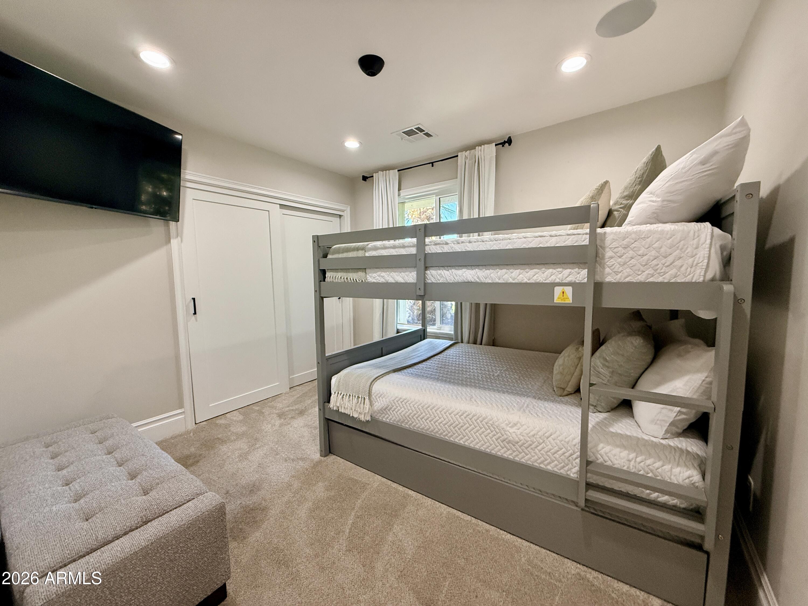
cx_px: 404
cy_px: 303
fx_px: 327
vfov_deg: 85.7
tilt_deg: -4.4
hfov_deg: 102.1
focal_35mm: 14
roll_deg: +0.9
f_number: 2.2
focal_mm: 2.22
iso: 200
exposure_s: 1/120
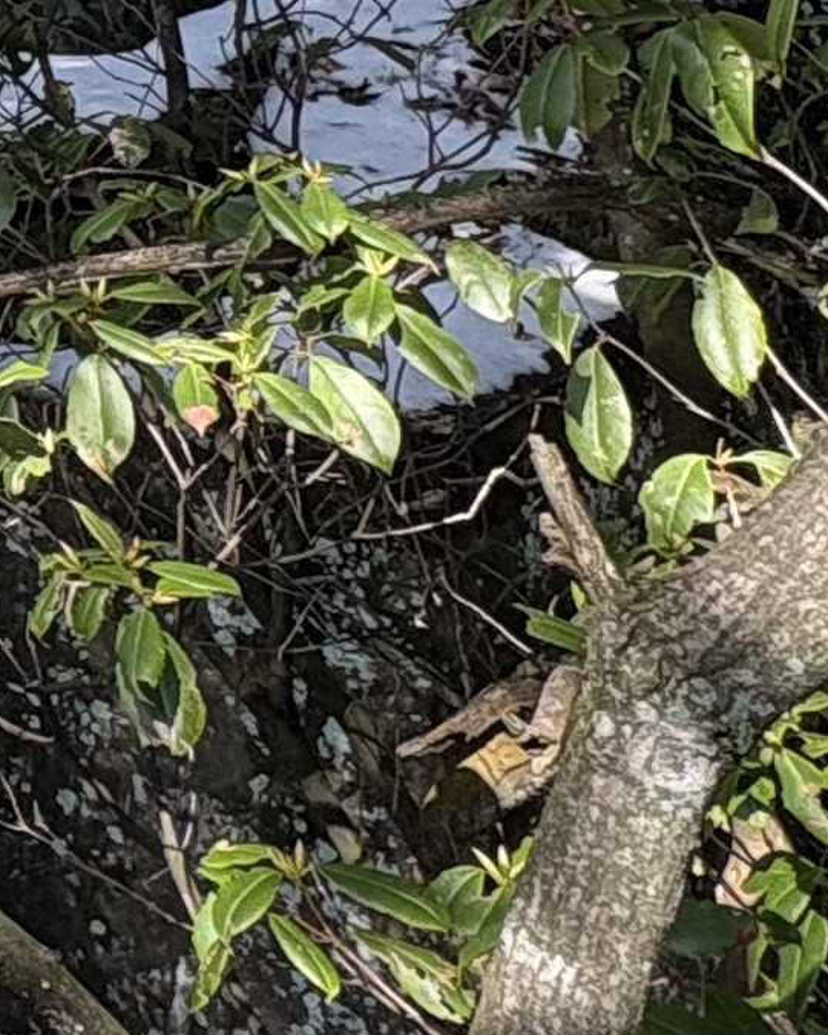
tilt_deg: +5.5
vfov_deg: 21.0
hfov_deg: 12.8
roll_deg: -0.9
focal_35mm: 81
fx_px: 2481
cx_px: -1329
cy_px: -368
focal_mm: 2.22
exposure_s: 1/233
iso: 50
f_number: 2.2
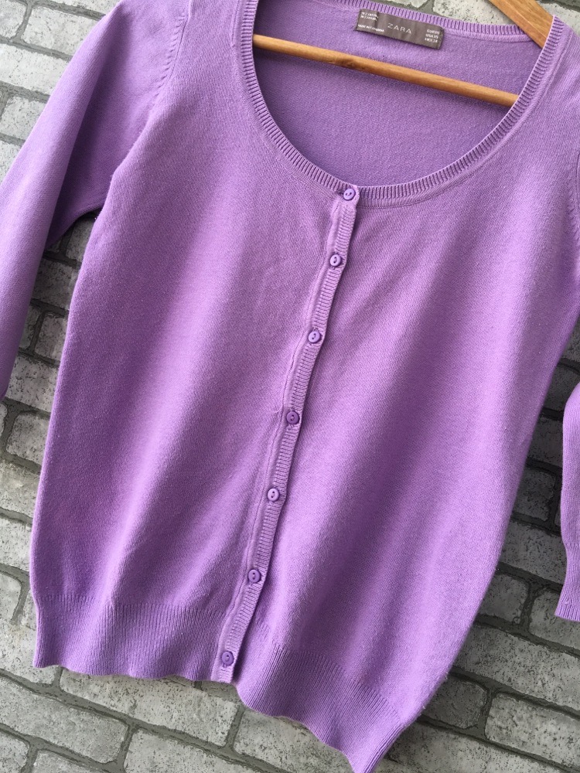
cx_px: 290
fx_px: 648
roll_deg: -17.8
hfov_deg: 48.2
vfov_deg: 61.7
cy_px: 386
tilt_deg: +4.1
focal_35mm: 29
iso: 25
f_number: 2.2
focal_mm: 4.15
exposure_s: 1/106
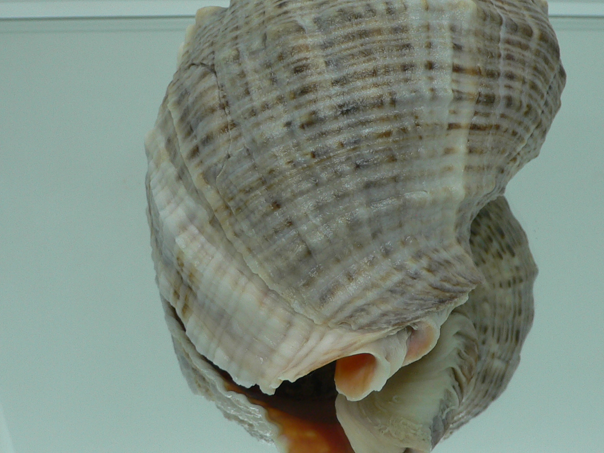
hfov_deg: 36.7
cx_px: 366
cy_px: 149
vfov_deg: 27.9
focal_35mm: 52
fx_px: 907
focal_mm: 4.6
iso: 80
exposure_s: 1/60
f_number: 2.8
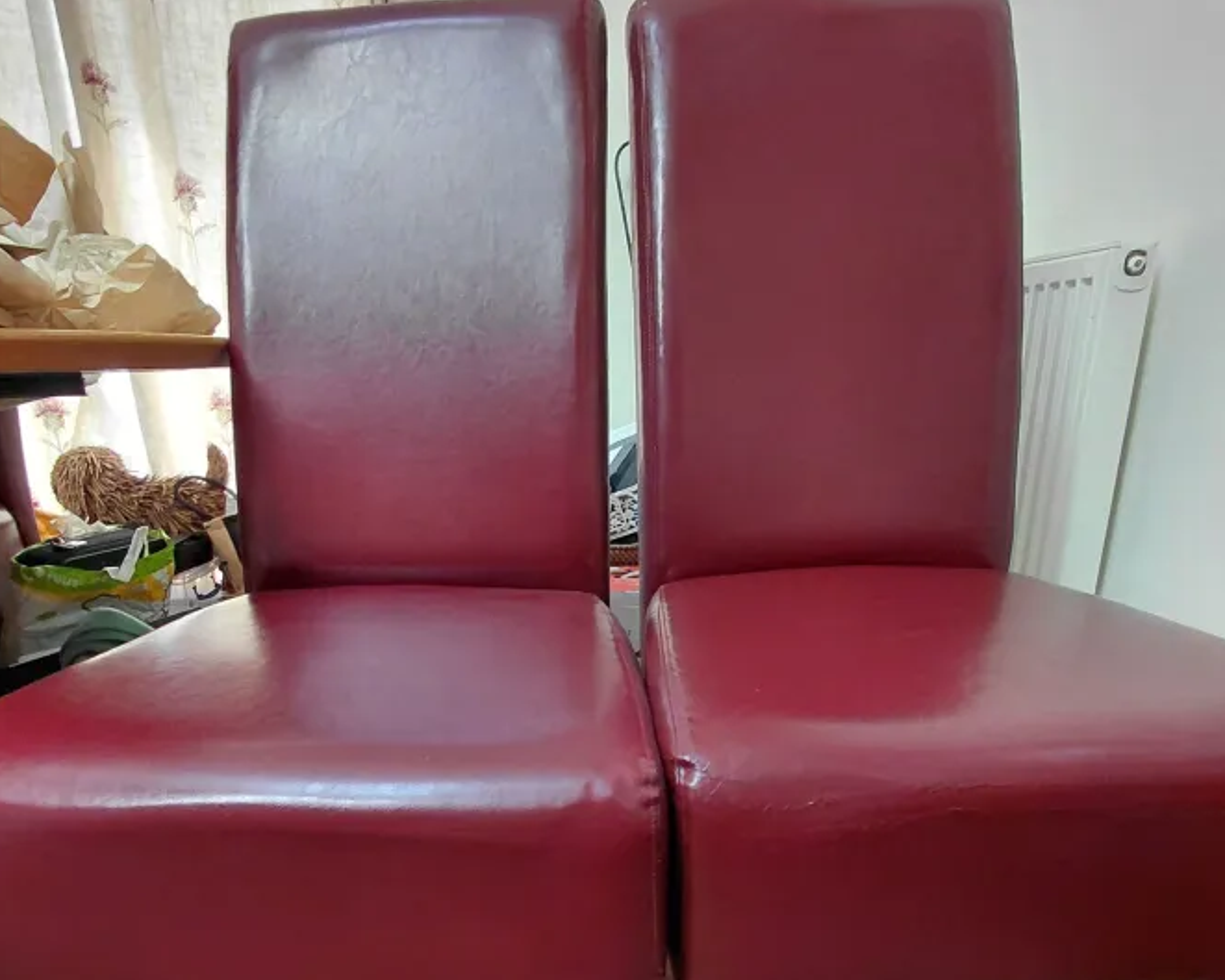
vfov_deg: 77.0
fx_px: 616
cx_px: 569
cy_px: 496
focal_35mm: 17
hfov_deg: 89.5
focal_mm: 1.64
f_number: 2.2
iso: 125
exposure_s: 1/60.2
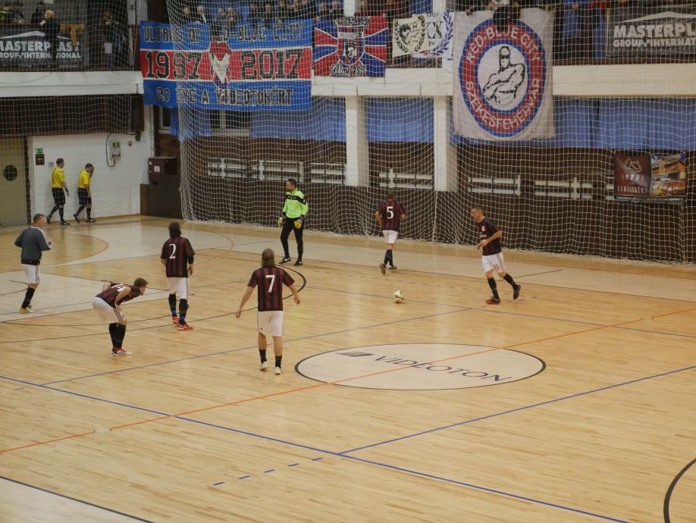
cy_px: 262
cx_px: 348
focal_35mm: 84
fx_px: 1690
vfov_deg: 17.6
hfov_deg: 23.3
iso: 3200
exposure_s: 1/100
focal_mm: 42
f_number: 5.6
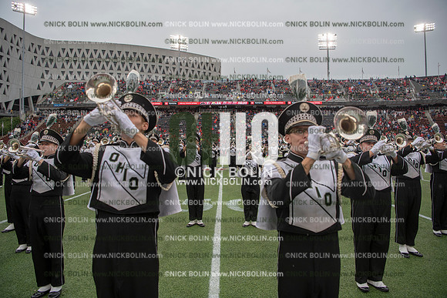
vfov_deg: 53.2
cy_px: 149
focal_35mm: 24
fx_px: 298
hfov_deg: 73.7
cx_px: 224
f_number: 3.5
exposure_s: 1/800
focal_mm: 24
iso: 250
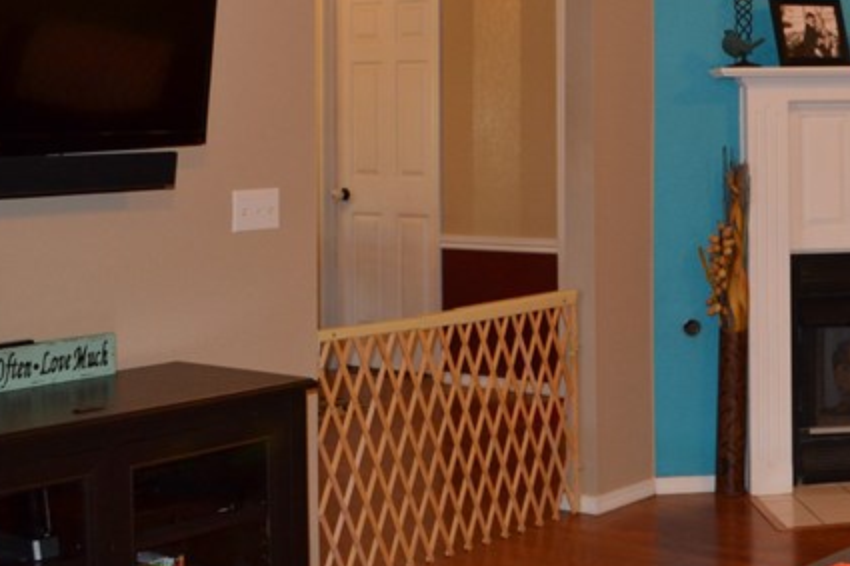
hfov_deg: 28.1
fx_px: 1628
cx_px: 768
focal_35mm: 69
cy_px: 64
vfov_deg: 19.4
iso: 400
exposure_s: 1/60
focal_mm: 18
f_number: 3.5
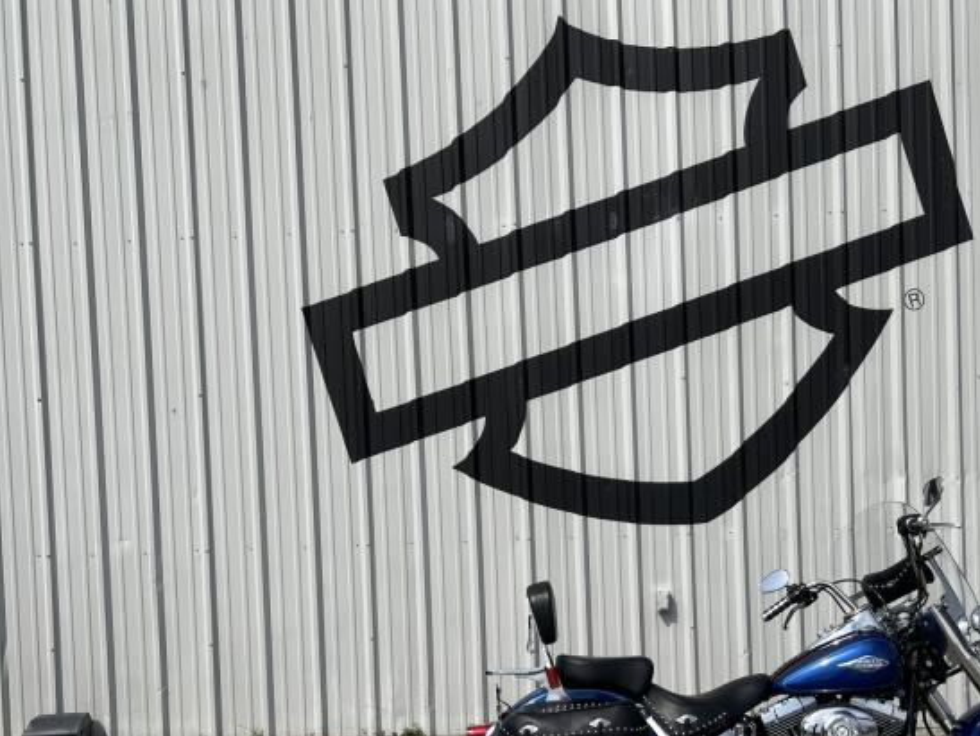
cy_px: 505
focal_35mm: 38
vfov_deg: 37.3
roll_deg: +2.5
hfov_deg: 48.4
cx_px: 629
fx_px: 1077
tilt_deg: -2.8
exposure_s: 1/8000
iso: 50
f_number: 1.5
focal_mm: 5.7
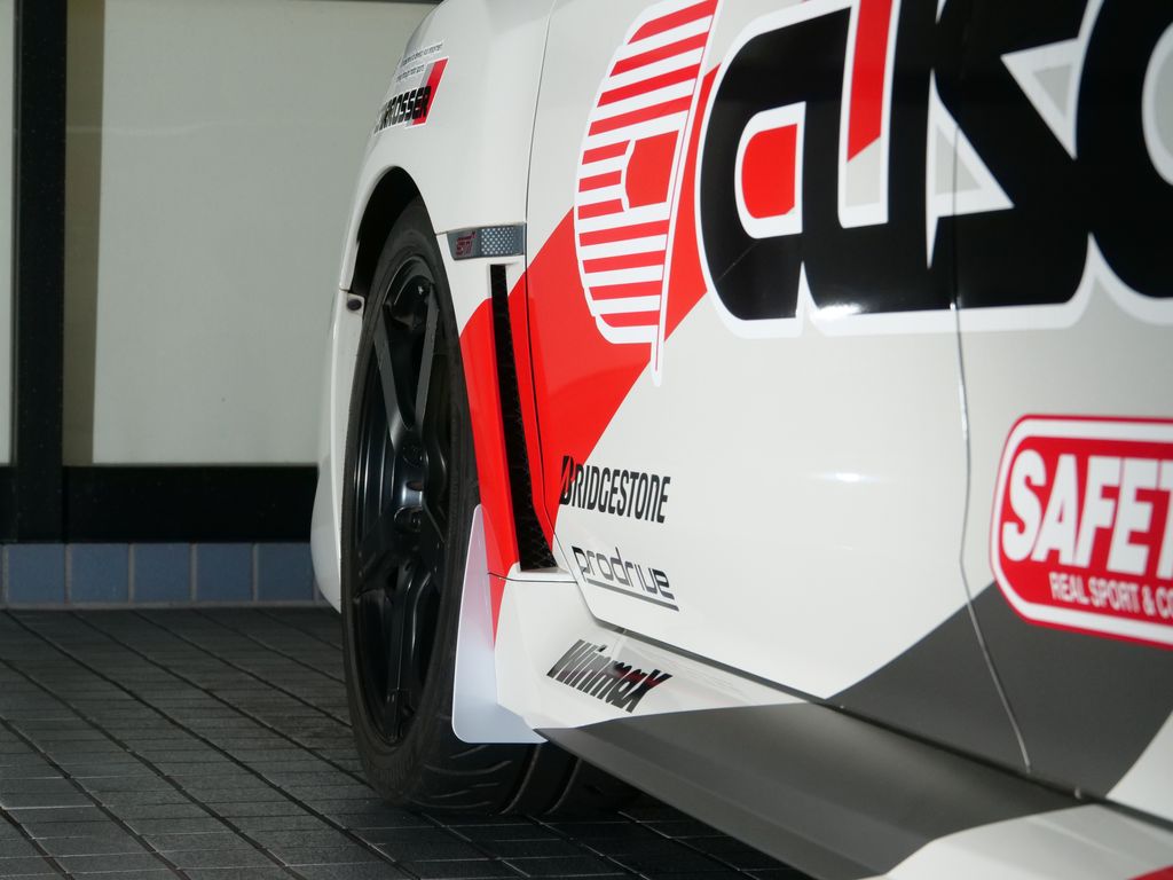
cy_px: 440
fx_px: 3660
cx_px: 586
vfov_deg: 13.7
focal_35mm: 108
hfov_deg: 18.2
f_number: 6.3
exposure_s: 1/125
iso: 1600
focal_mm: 54
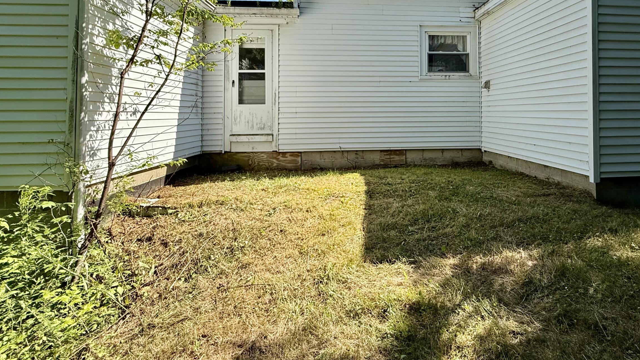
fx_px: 339
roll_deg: +0.4
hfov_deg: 86.0
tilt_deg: +1.4
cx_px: 369
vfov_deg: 54.2
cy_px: 107
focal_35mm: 20
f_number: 2.2
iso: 64
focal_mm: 2.22
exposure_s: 1/942
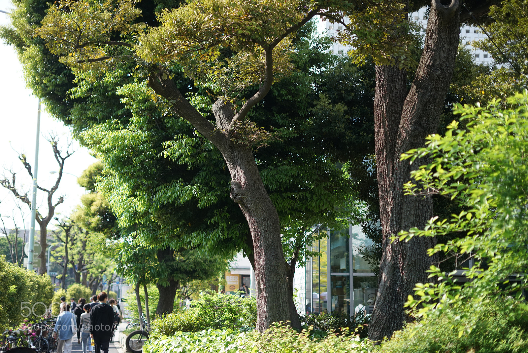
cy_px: 176
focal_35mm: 50
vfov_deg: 27.0
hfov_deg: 39.6
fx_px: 734
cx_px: 264
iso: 500
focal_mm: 50
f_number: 2
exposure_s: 1/5000
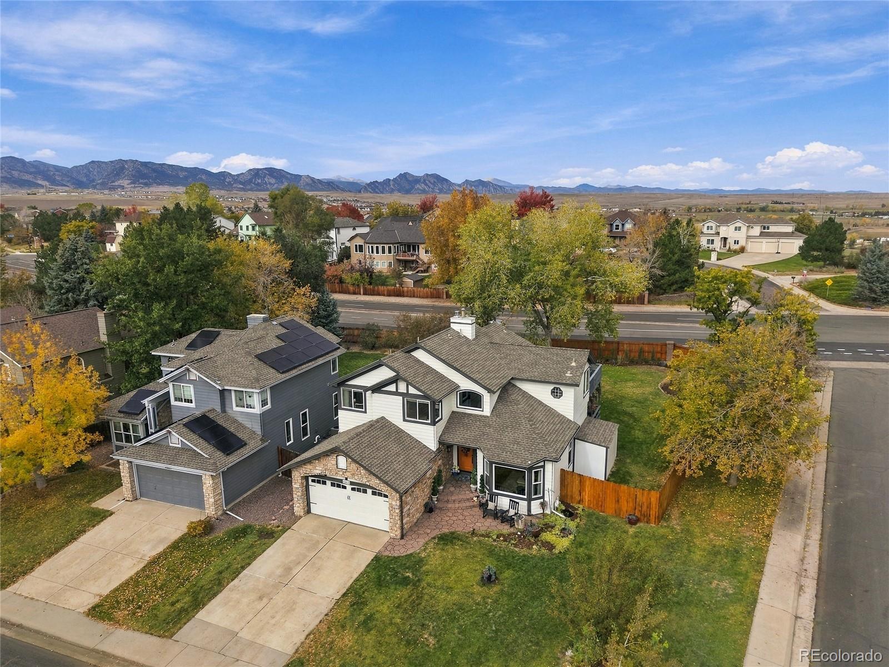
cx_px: 444
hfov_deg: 71.6
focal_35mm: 24
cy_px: 334
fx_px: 616
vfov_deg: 56.8
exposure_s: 1/5000
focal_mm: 8.7
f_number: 1.8
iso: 180
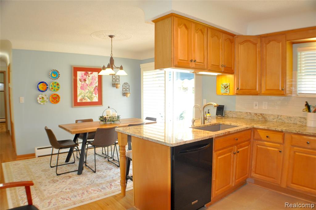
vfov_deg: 43.5
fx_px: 263
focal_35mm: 30
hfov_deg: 62.0
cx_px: 158
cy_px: 105
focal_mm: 20
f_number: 3.8
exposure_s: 1/60
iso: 800
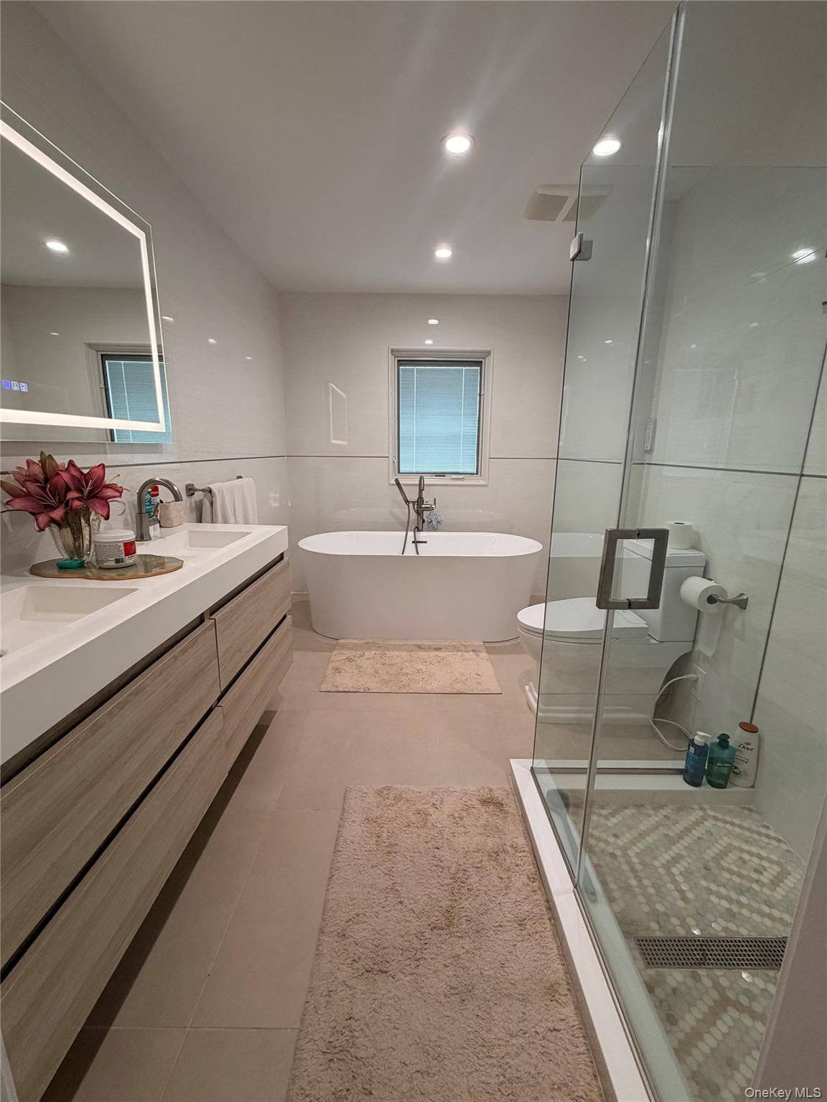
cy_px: 551
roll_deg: -1.2
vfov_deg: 102.1
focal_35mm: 14
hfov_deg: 85.7
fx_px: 446
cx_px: 414
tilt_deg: -12.5
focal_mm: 2.22
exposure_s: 1/111
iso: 200
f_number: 2.2
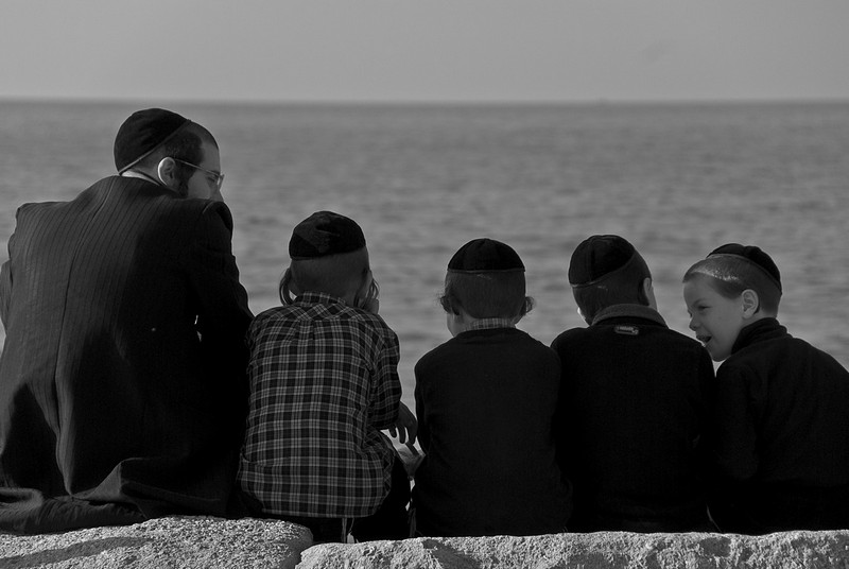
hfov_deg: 12.2
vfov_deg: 8.2
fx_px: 3968
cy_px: 284
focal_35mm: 168
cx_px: 424
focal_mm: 112
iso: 125
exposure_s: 1/640
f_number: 5.6
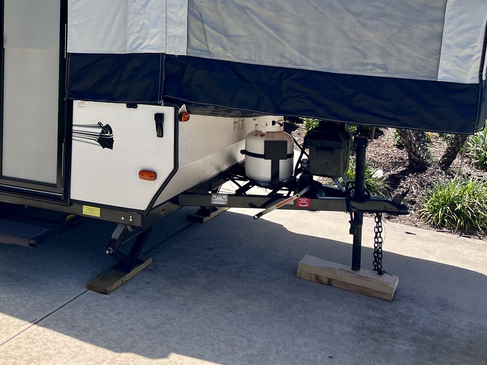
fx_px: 703
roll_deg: +0.2
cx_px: 112
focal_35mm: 50
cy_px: 53
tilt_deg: -1.7
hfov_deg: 37.1
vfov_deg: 28.2
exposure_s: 1/2463
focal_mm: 5.1
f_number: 1.6
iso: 50
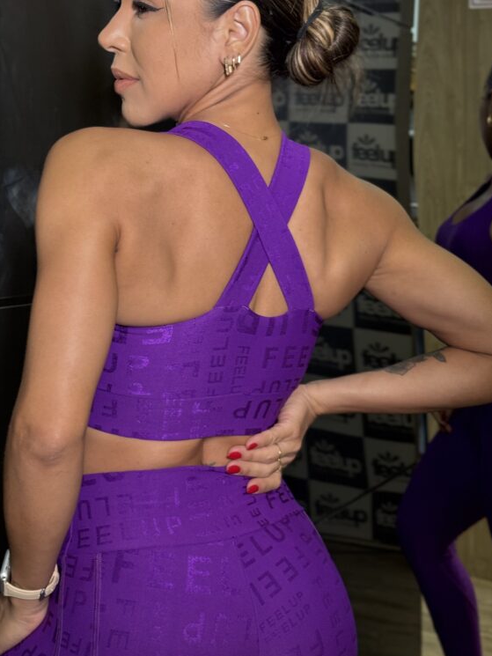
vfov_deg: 29.4
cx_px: 195
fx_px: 1250
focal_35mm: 66
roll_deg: -0.3
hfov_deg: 22.2
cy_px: 296
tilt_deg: -6.7
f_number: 1.78
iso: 64
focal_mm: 6.76
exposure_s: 1/60
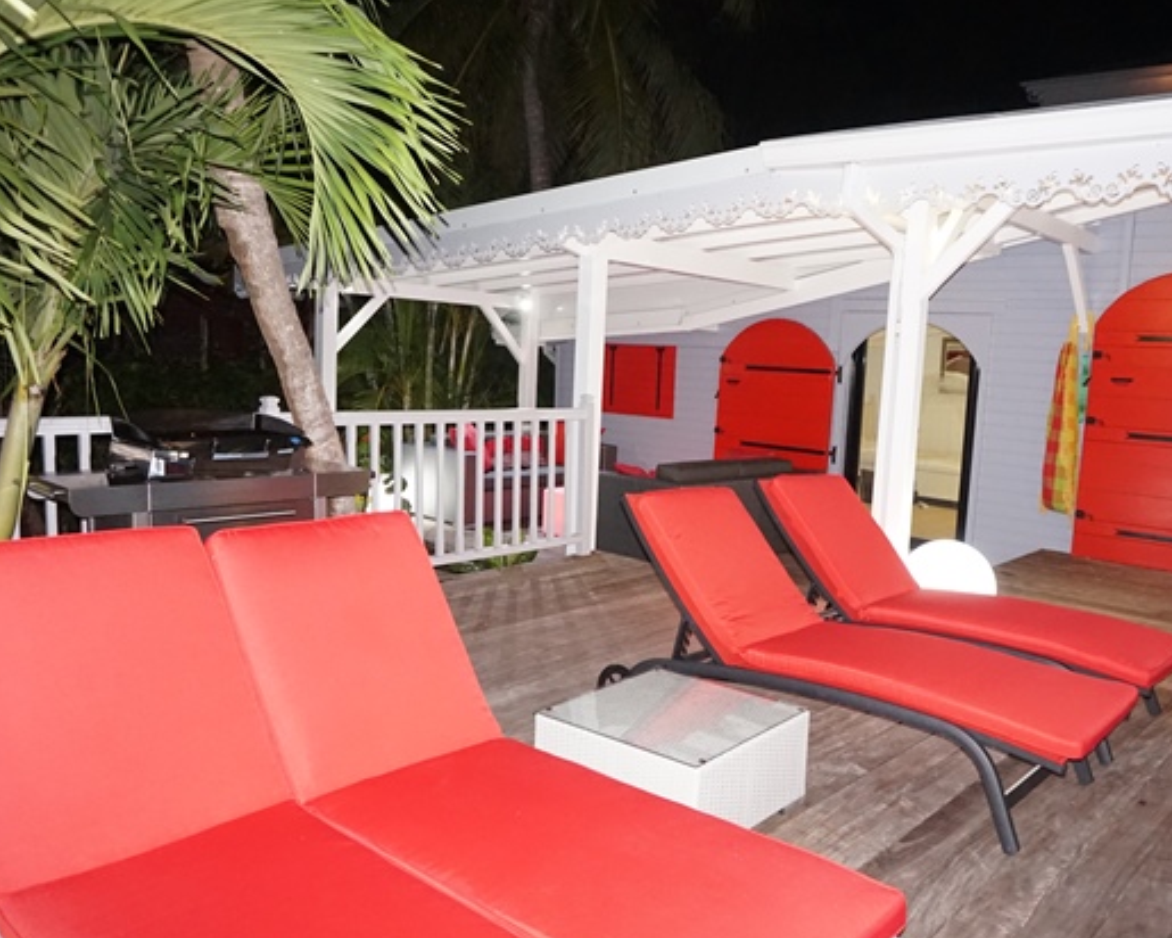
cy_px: 471
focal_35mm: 28
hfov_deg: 61.9
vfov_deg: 51.5
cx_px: 674
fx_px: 971
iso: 3200
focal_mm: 16
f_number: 3.5
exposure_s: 1/60
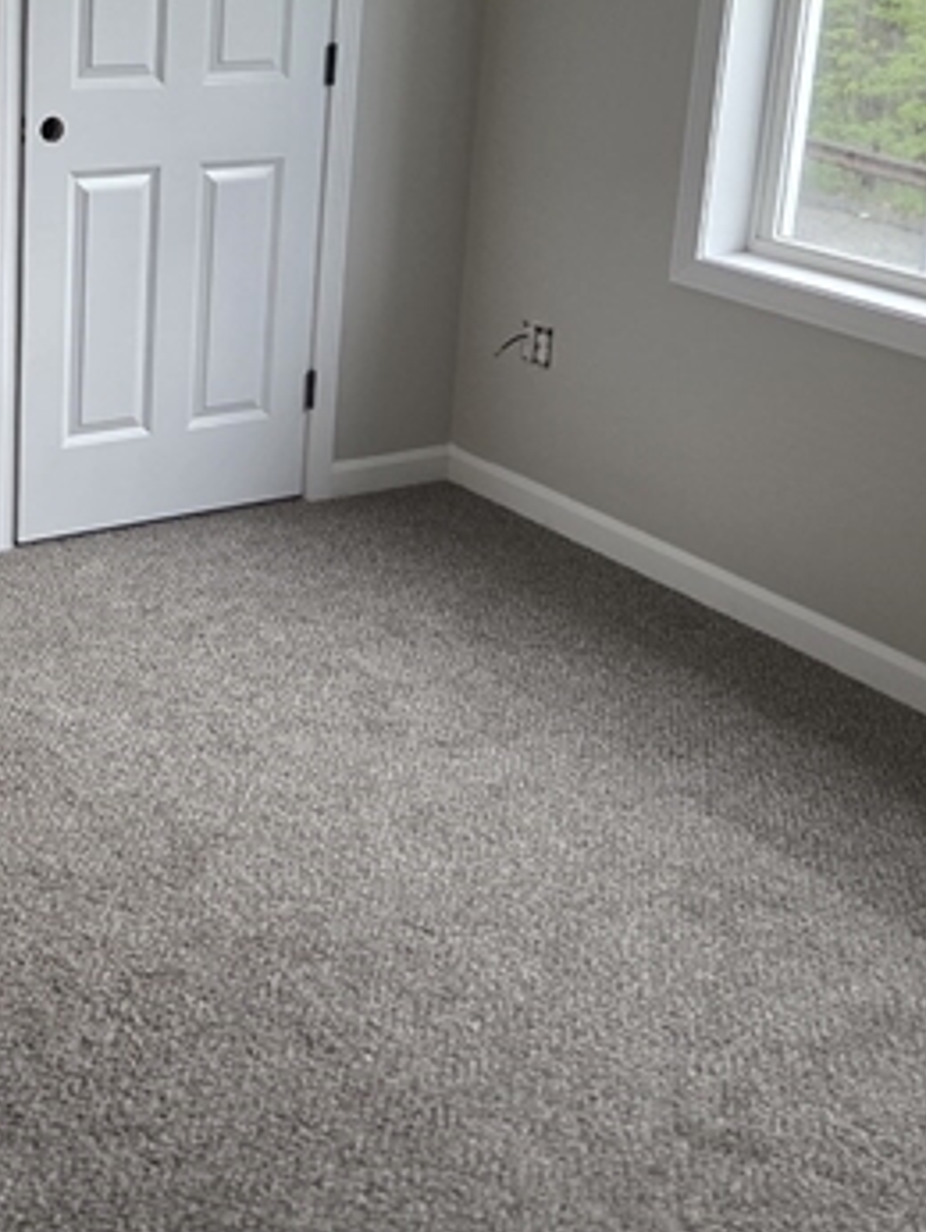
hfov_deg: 27.4
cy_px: 324
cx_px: 64
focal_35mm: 51
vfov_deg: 36.7
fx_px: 1817
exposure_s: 1/180
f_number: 1.8
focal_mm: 5.4
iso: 200
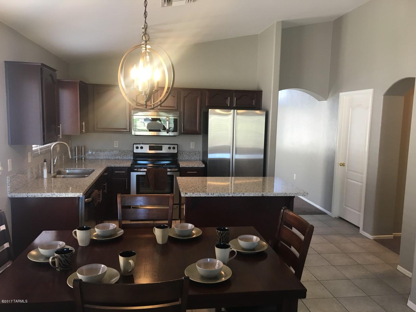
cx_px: 208
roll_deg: -0.2
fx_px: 349
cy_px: 156
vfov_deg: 48.2
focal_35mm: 29
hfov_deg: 61.7
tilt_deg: -6.8
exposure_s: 1/30
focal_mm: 4.15
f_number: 2.2
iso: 80
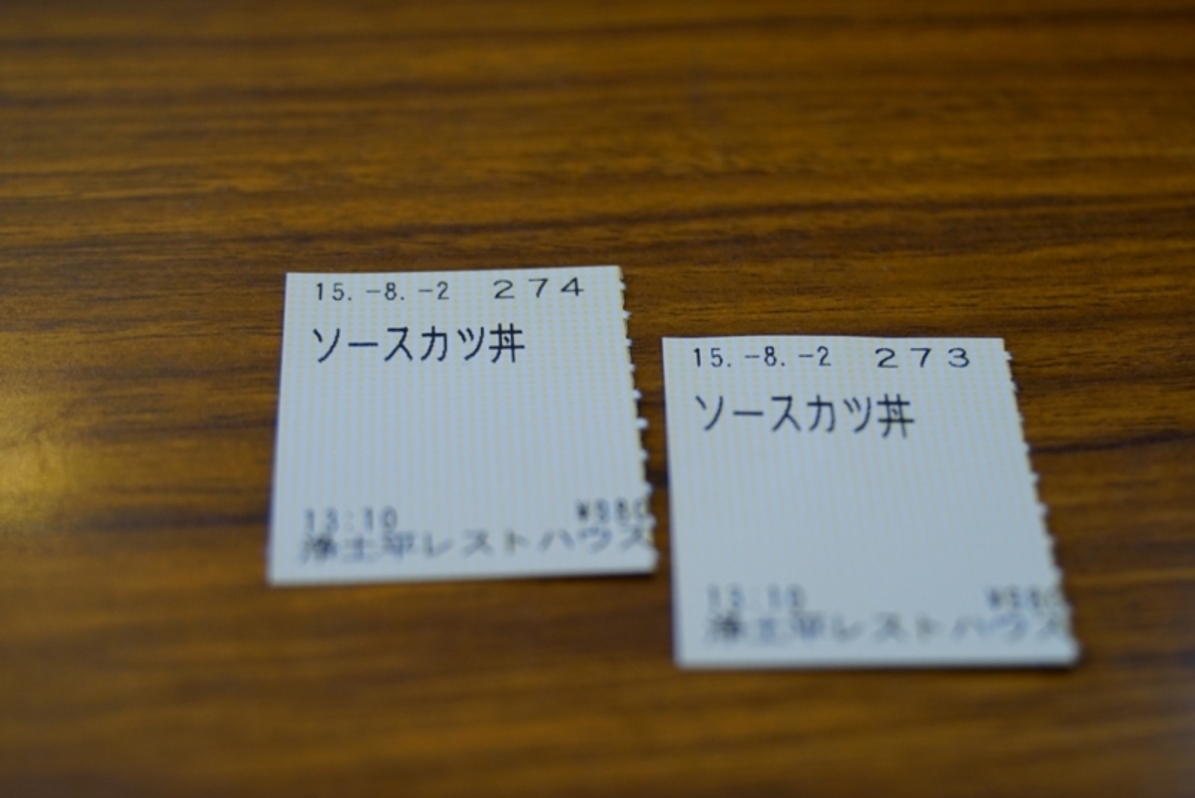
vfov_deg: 18.2
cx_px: 598
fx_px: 2490
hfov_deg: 27.0
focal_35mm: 75
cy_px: 399
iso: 250
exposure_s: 1/90
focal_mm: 50
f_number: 4.5
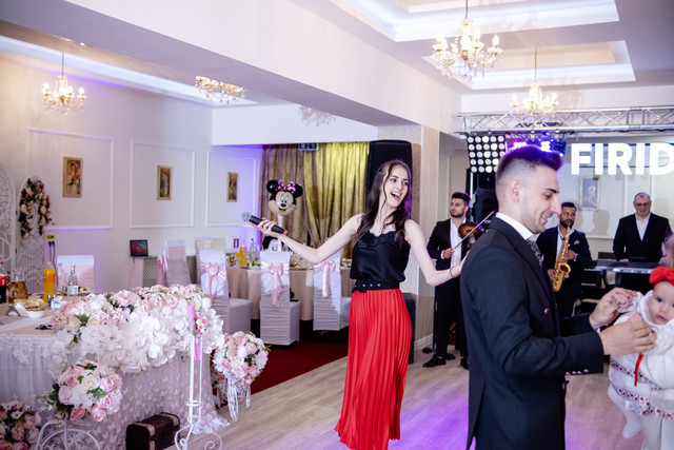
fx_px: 655
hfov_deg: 54.4
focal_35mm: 35
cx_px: 337
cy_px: 225
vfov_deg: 37.9
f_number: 2
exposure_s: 1/200
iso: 500
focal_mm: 23
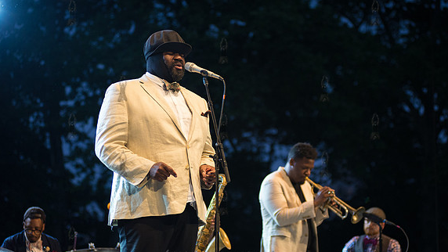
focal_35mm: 85
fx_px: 1010
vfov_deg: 14.2
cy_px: 126
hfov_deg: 25.0
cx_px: 223
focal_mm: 80
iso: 1600
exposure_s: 1/500
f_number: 3.2
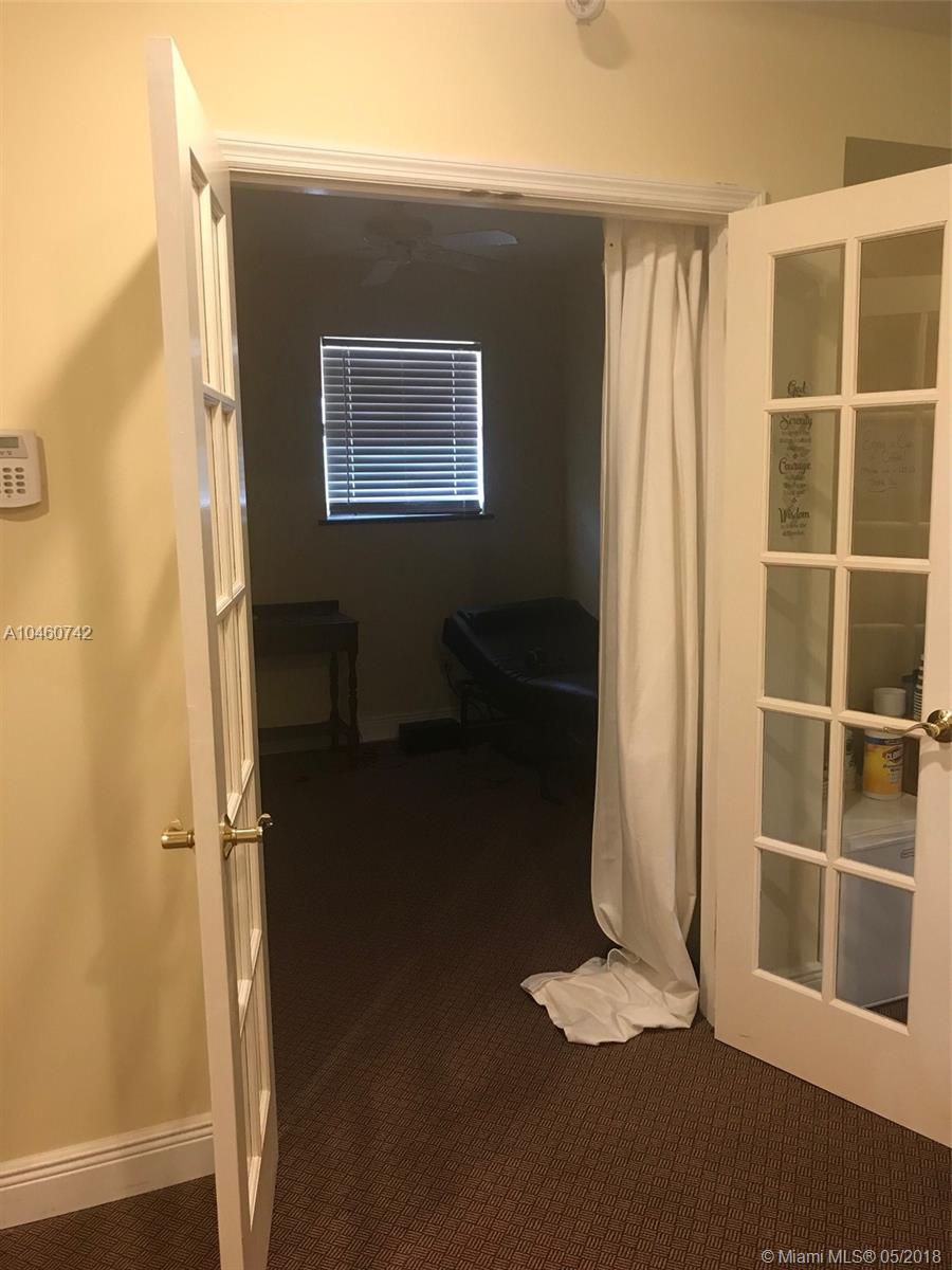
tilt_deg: -9.5
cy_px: 635
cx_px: 476
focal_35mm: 28
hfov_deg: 49.7
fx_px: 1027
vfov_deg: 63.4
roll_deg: +0.4
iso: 40
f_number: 1.8
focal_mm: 3.99
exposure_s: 1/17
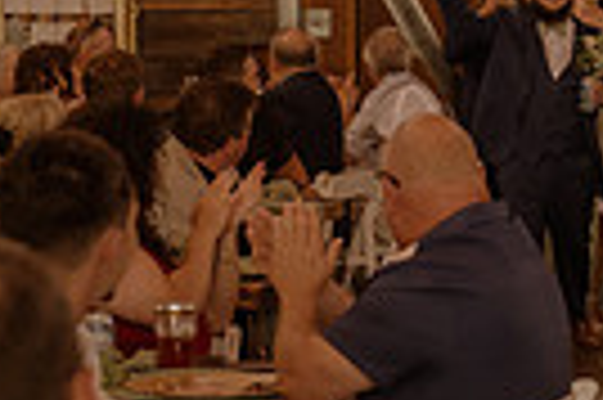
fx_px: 2894
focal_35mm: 173
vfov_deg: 7.9
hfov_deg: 11.8
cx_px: 621
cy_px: 317
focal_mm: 40
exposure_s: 1/320
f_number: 2.8
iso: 1000
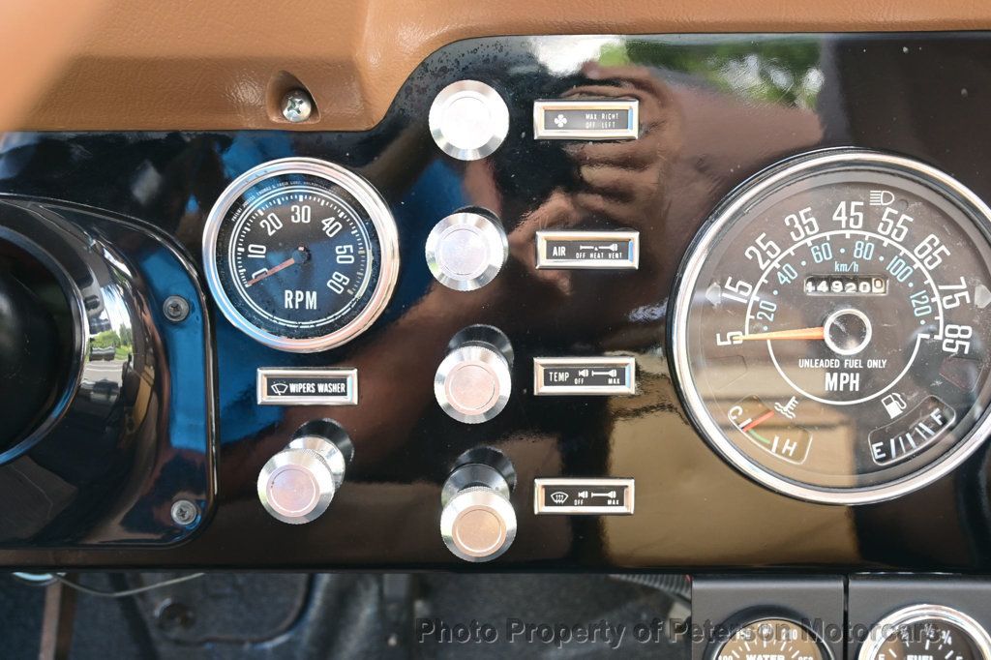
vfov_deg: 32.4
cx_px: 496
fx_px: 1135
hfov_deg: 47.2
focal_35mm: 41
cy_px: 330
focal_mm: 27.5
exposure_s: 1/40
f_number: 4.5
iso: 280
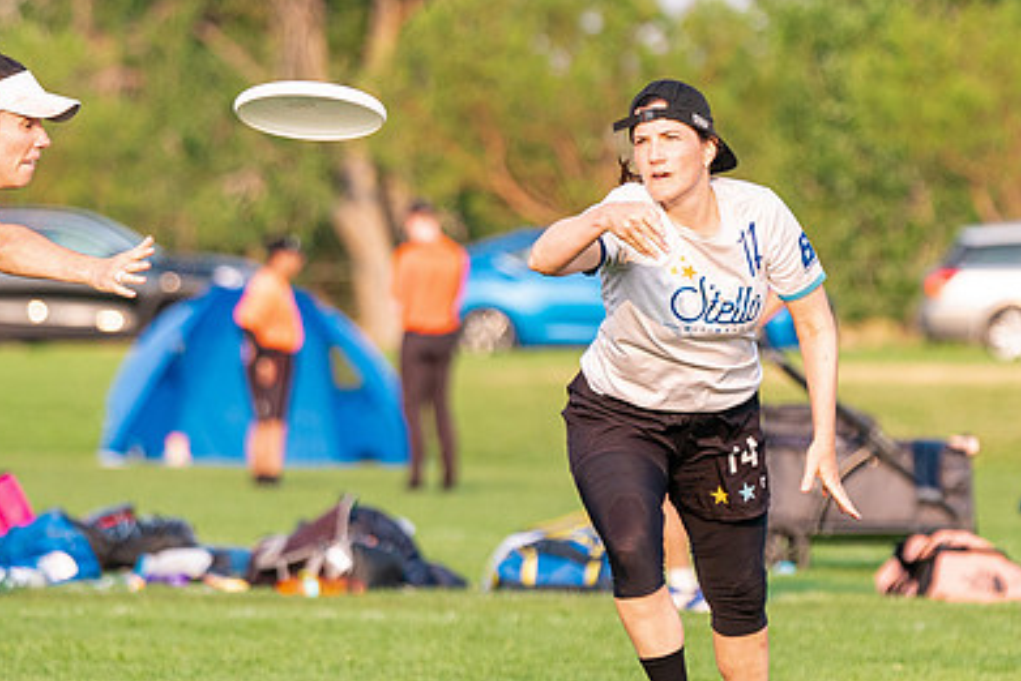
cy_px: 288
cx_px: 695
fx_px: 12313
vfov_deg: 3.2
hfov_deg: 4.7
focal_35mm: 434
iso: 640
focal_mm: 200
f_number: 4
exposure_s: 1/2000
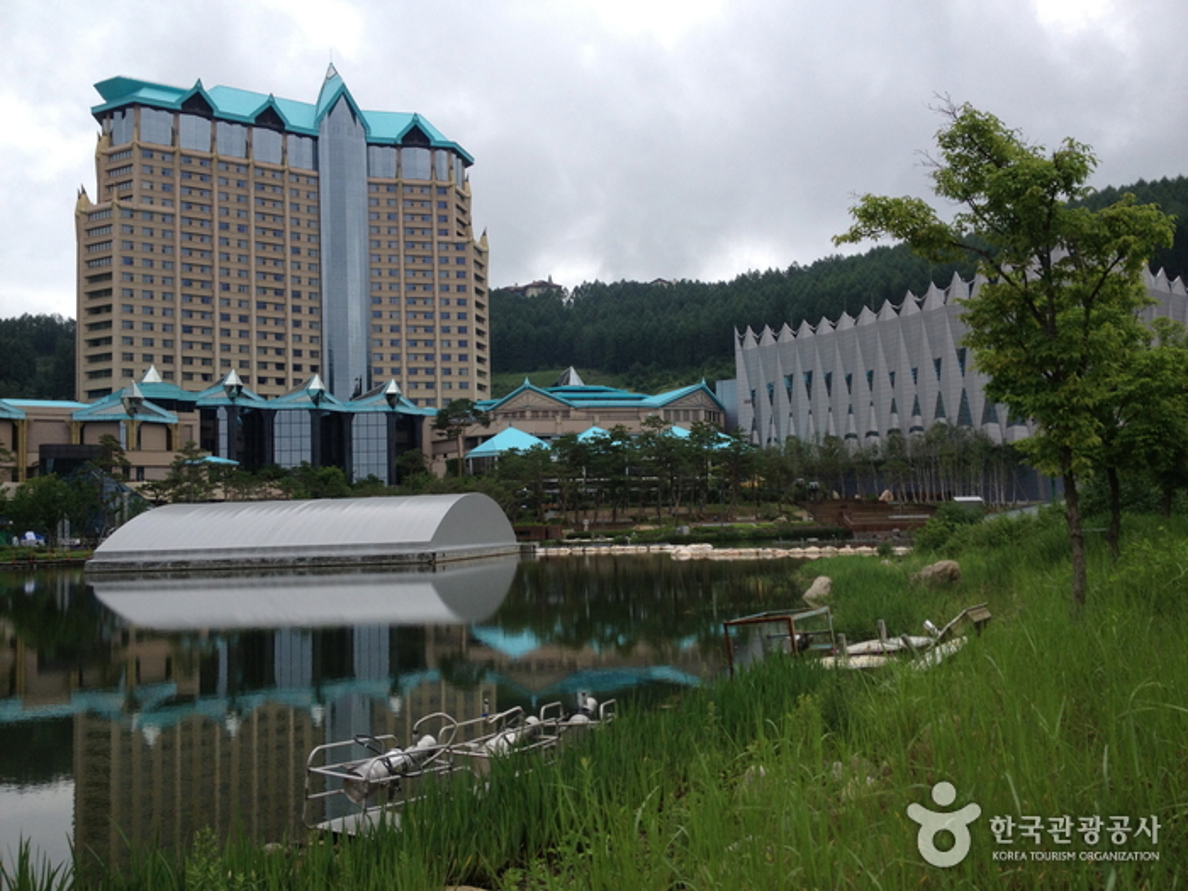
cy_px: 446
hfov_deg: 52.6
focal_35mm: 35
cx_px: 594
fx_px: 1201
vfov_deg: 40.7
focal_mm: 4.28
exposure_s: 1/1577
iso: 50
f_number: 2.4
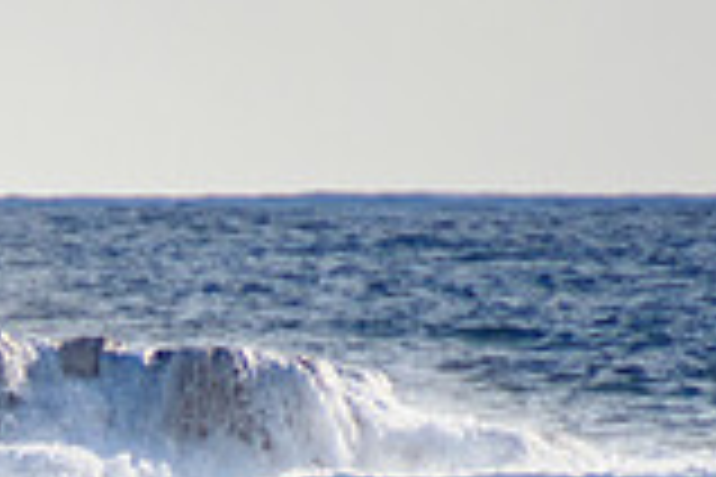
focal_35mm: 2191
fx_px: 43573
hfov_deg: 0.9
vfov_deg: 0.6
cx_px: -360
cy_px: 826
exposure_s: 1/2000
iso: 280
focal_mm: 400
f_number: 5.6
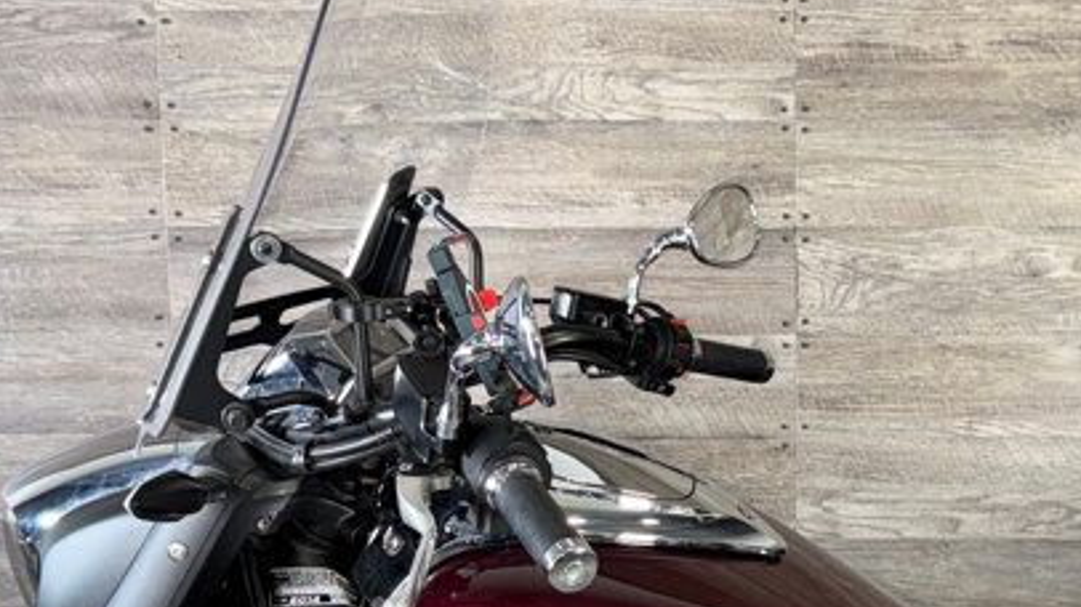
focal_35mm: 66
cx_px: 807
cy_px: 490
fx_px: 1891
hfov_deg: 31.4
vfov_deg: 18.1
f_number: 1.78
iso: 64
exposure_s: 1/30
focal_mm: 6.76
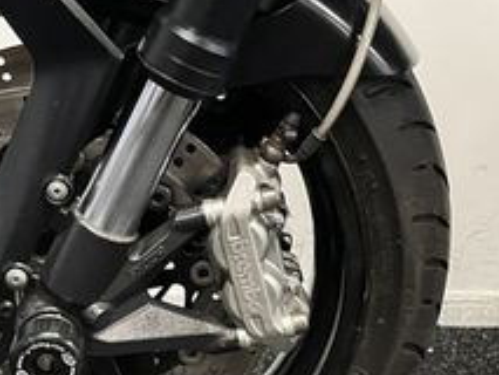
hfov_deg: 24.8
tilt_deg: -20.7
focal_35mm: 78
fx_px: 1125
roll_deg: -2.3
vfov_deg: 18.8
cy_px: 270
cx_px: 131
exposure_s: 1/50
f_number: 1.6
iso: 320
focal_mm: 5.1
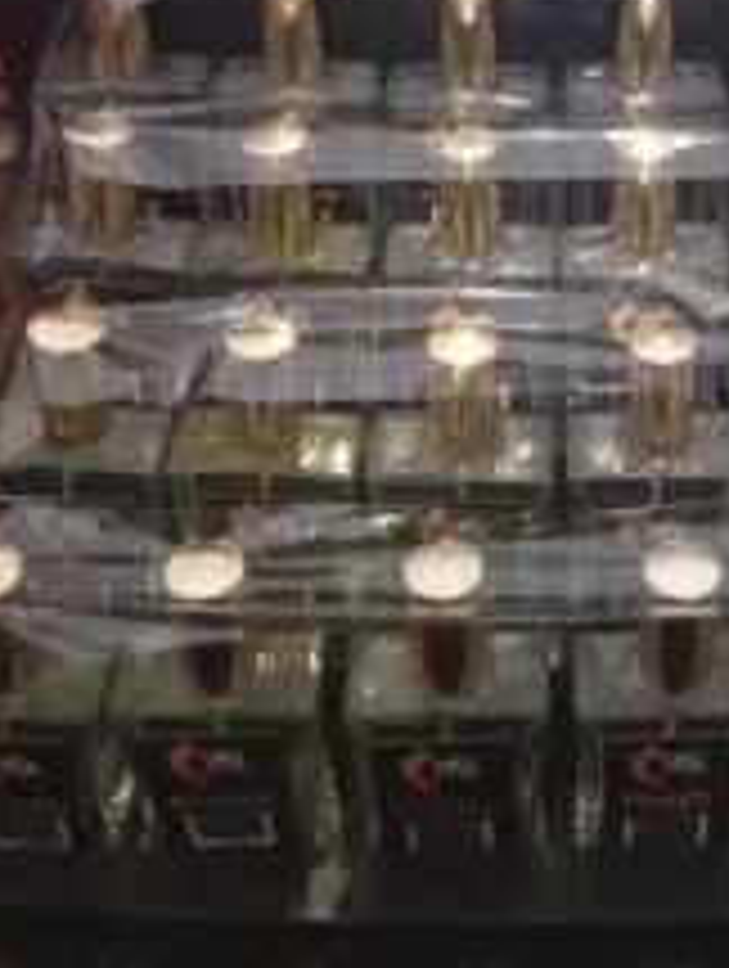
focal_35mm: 50
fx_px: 1400
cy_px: 216
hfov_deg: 28.7
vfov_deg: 37.0
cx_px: 558
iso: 2830
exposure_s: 1/16.7
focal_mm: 3.98
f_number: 1.8
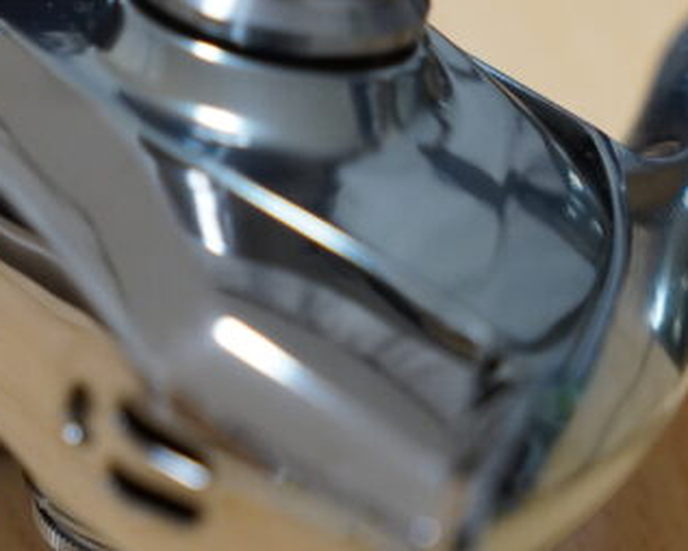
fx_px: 3984
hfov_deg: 9.8
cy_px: 112
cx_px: 74
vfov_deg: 7.9
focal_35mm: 196
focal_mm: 43
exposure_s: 1/160
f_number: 3.5
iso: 1600
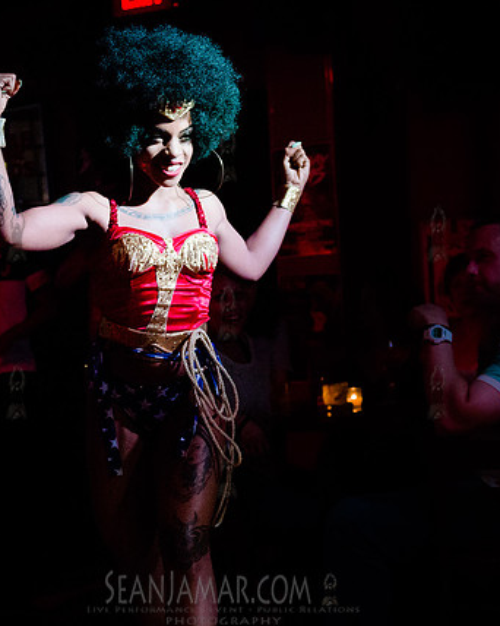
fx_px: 1462
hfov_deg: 19.4
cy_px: 414
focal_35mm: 79
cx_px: 175
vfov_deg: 24.0
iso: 5000
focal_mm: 42
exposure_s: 1/250
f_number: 2.8
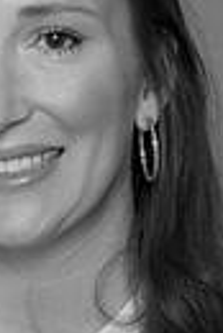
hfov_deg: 7.0
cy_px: 425
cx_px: -68
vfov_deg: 10.4
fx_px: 1798
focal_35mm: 194
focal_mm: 56
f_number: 5
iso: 200
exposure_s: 1/200
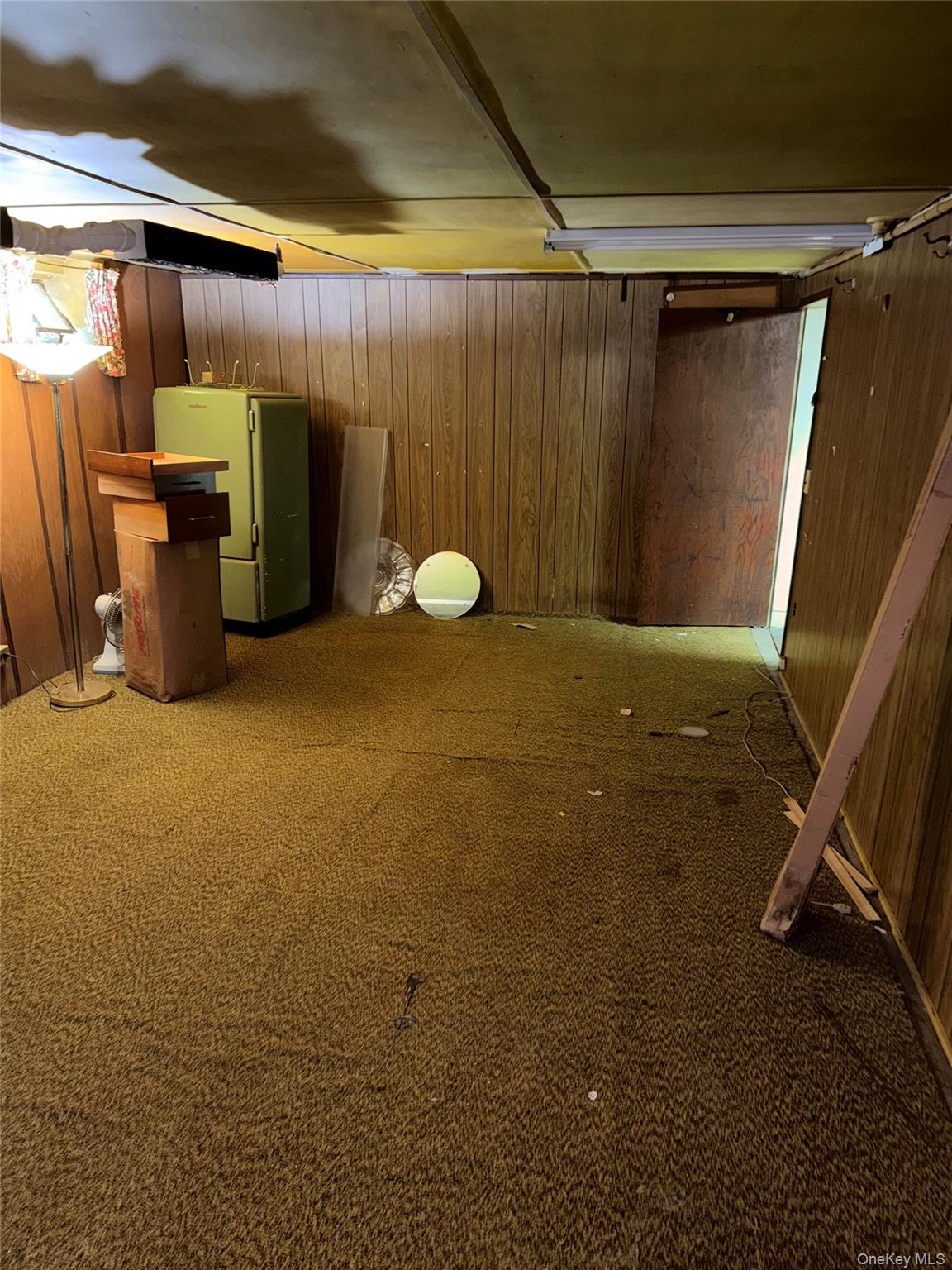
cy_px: 635
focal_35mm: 24
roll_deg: -0.2
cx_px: 476
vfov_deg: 71.6
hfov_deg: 56.8
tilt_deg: -17.5
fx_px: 880
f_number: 1.78
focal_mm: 6.76
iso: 160
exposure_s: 1/5
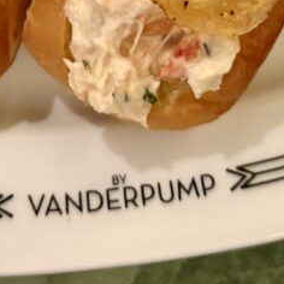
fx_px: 1021
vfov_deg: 14.2
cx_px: 117
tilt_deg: -72.0
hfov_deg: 15.8
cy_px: -215
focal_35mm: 110
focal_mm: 5.96
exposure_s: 1/40
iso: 640
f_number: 1.6
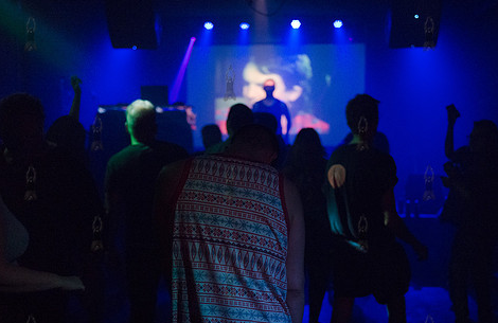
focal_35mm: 48
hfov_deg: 41.4
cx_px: 261
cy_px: 209
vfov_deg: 27.4
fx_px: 659
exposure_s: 1/125
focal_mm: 35
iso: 5000
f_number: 2.2
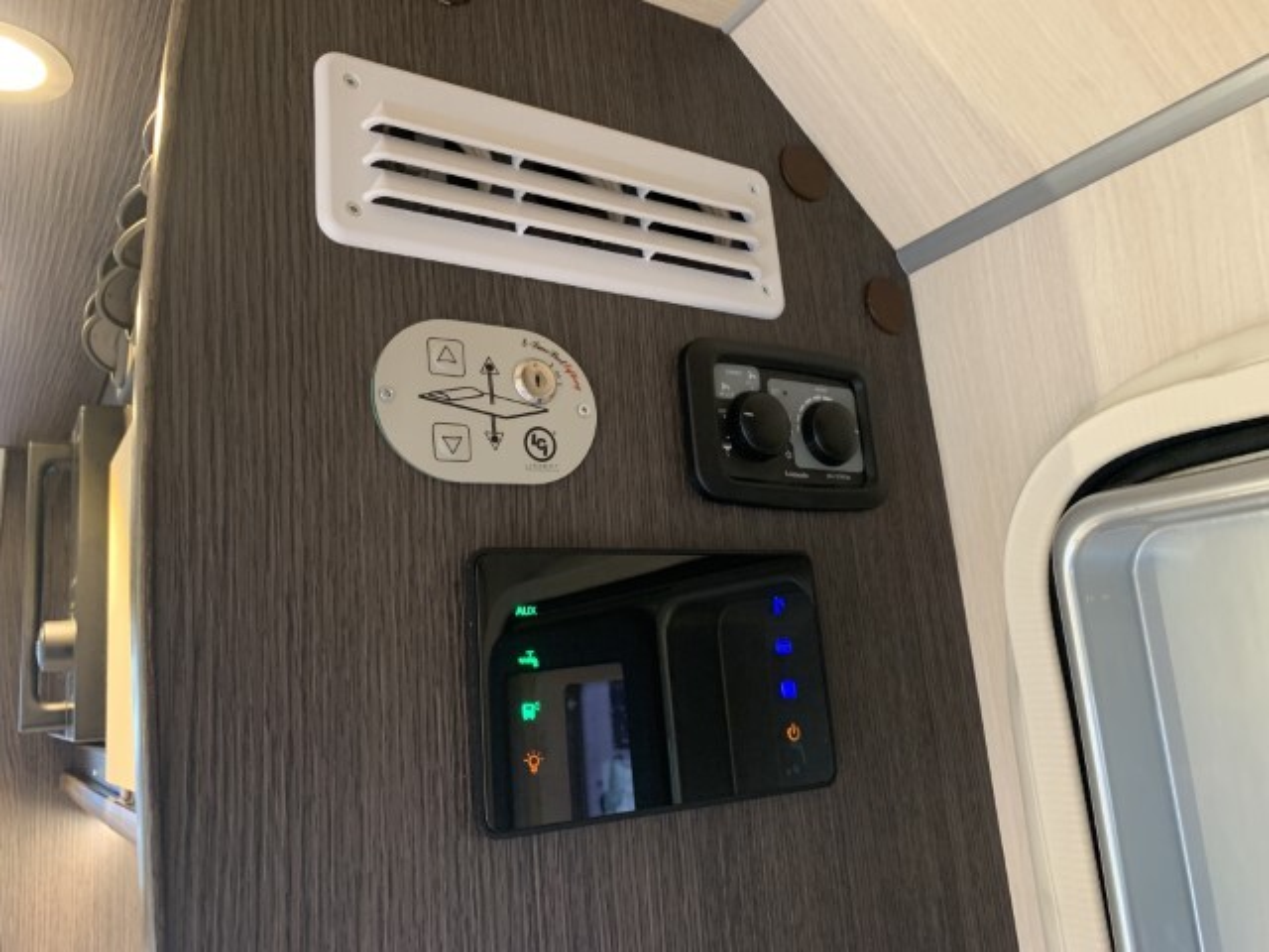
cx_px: 634
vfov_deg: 53.1
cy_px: 476
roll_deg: +3.5
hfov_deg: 67.3
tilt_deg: +12.6
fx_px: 953
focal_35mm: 26
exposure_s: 1/40
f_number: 1.8
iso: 400
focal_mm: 4.25
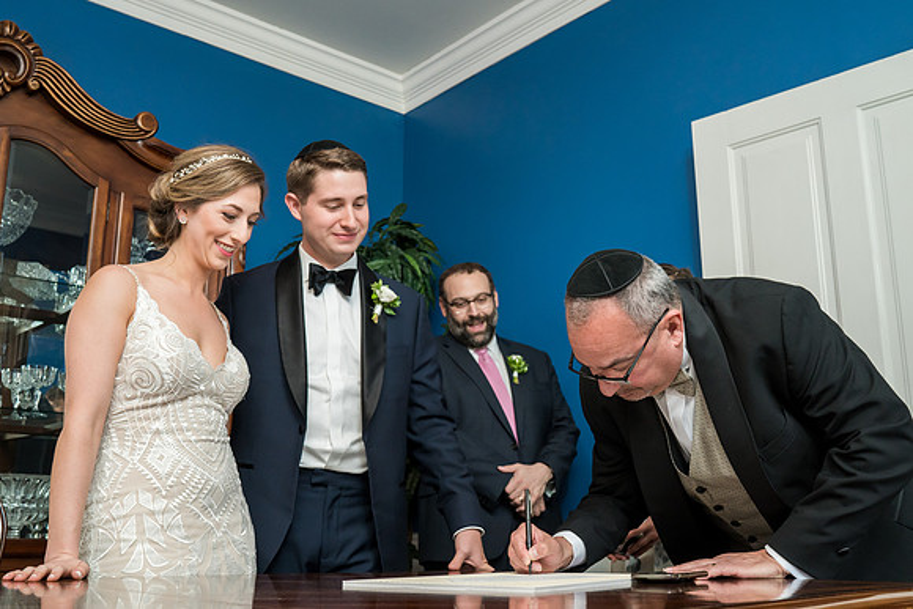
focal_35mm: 38
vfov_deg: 34.8
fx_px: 971
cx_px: 465
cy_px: 311
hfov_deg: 50.4
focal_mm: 35
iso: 1600
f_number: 5.6
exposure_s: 1/200
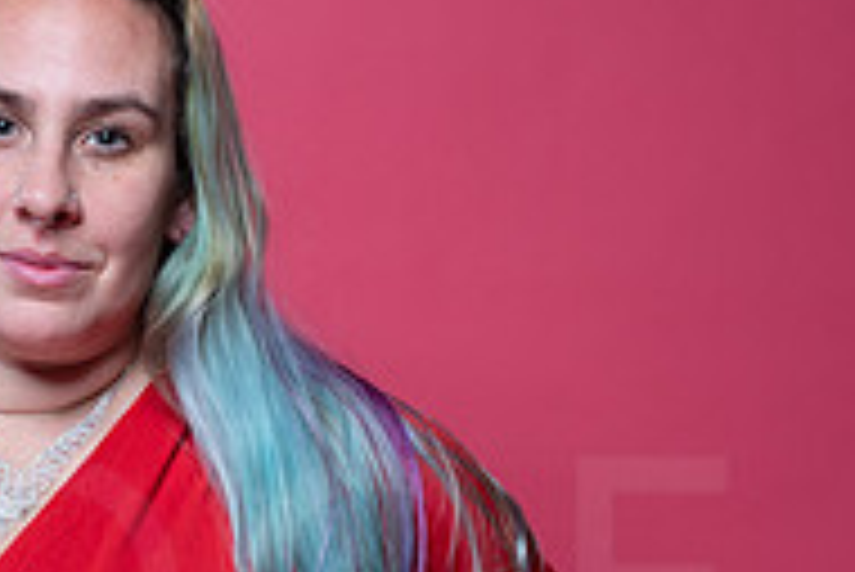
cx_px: 86
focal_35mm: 107
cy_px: 583
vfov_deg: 12.7
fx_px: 2543
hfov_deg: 18.8
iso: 100
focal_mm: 35
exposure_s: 1/160
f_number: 8
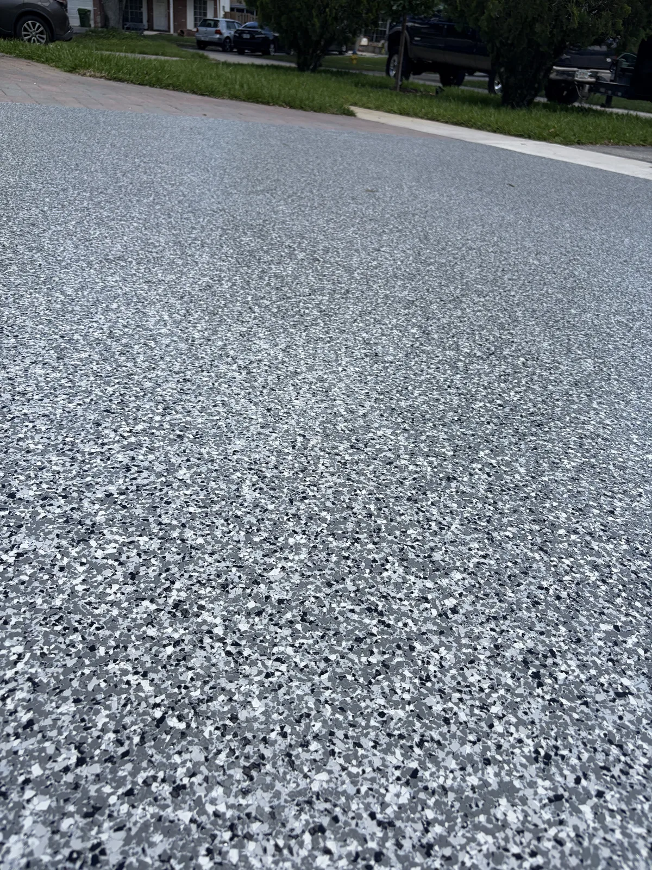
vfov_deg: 67.3
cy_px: 435
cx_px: 326
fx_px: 653
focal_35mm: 26
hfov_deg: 53.1
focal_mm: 5.96
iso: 50
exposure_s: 1/4065
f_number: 1.6
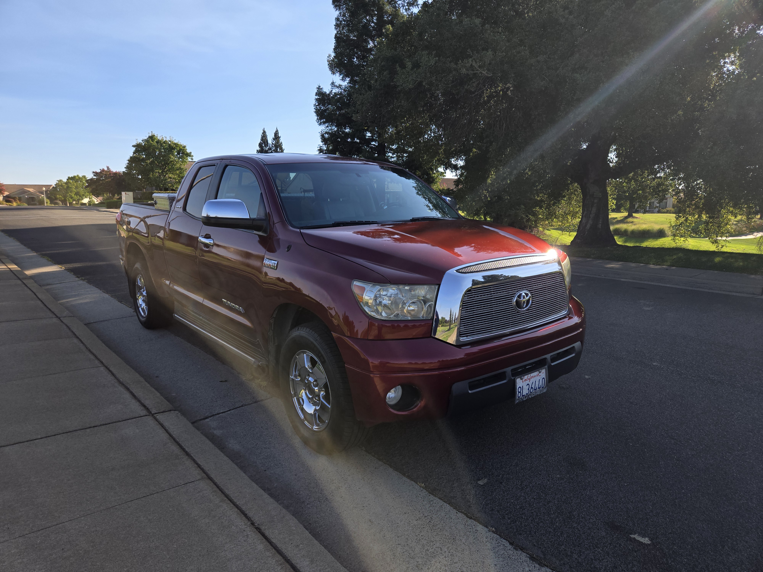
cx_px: 382
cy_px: 286
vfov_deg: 58.9
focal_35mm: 23
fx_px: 507
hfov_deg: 73.9
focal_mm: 5.4
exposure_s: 1/939
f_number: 1.8
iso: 25
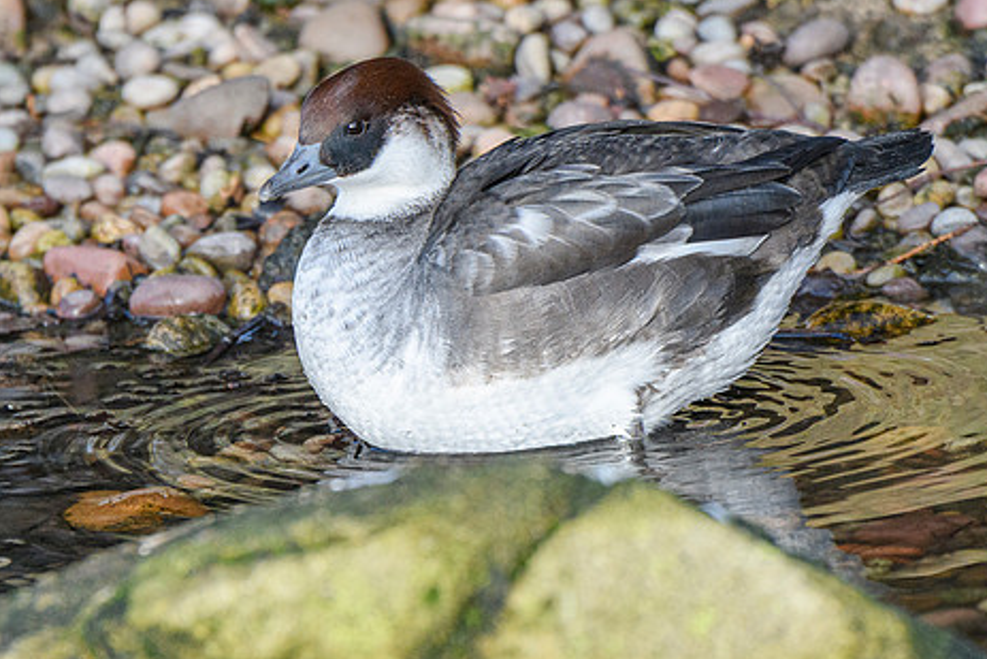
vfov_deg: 1.7
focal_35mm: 834
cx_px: 496
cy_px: 365
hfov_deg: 2.5
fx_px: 22871
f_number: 5.6
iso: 1000
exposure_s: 1/1250
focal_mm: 400
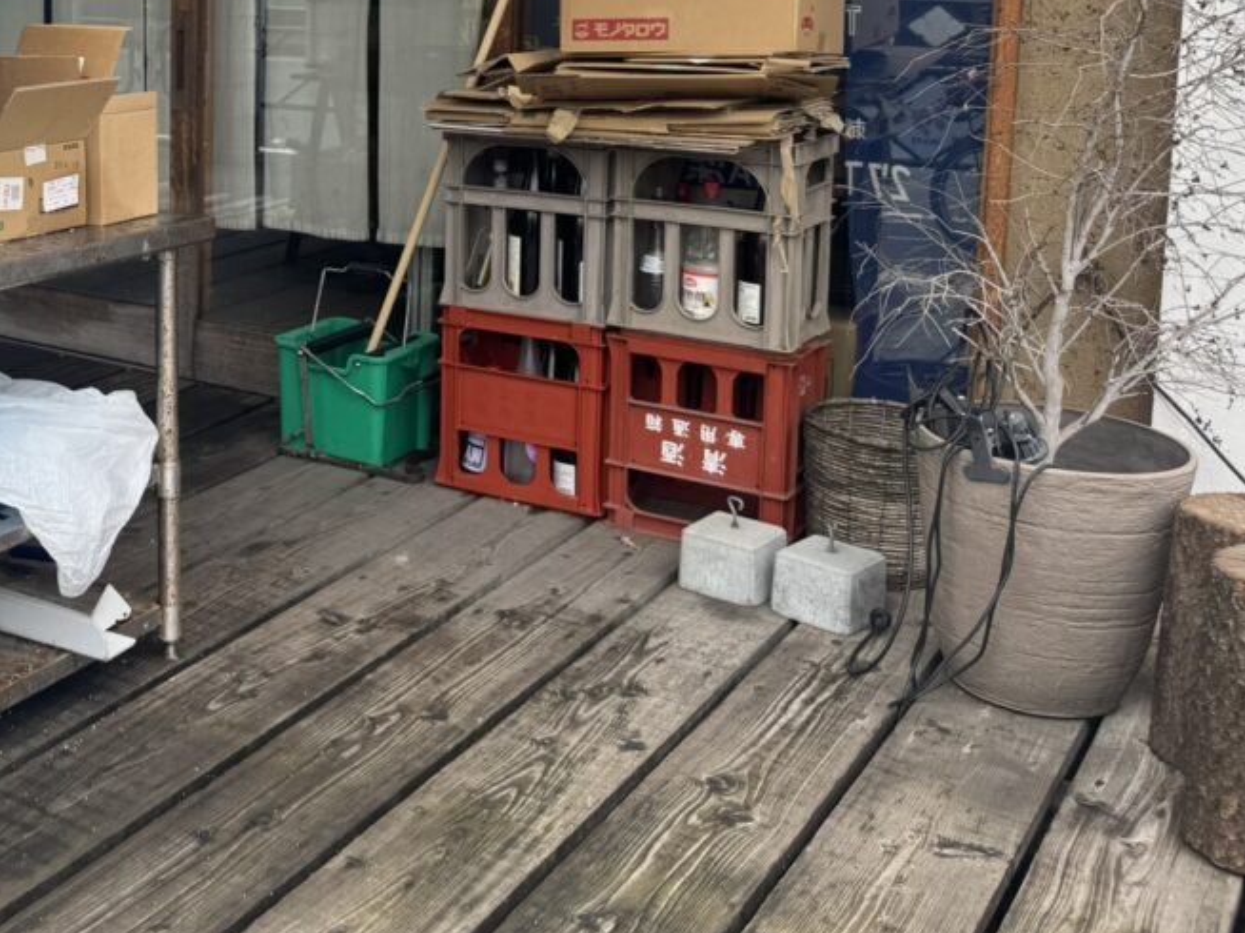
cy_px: 122
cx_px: 118
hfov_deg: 37.7
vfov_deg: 29.8
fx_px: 1690
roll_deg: +1.4
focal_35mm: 47
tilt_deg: -6.2
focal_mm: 6.76
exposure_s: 1/301
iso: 80
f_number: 1.78
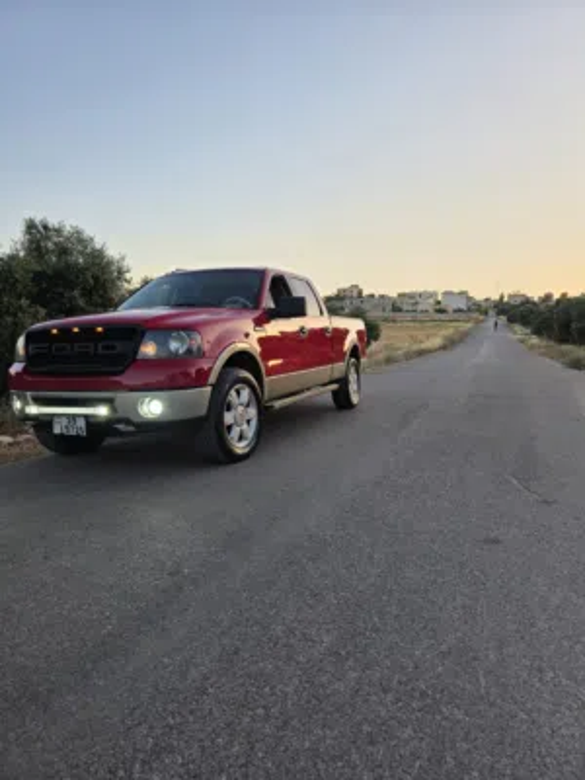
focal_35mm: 23
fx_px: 518
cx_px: 292
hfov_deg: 58.9
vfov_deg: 73.9
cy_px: 390
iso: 80
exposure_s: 1/1311
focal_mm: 6.3
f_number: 1.7
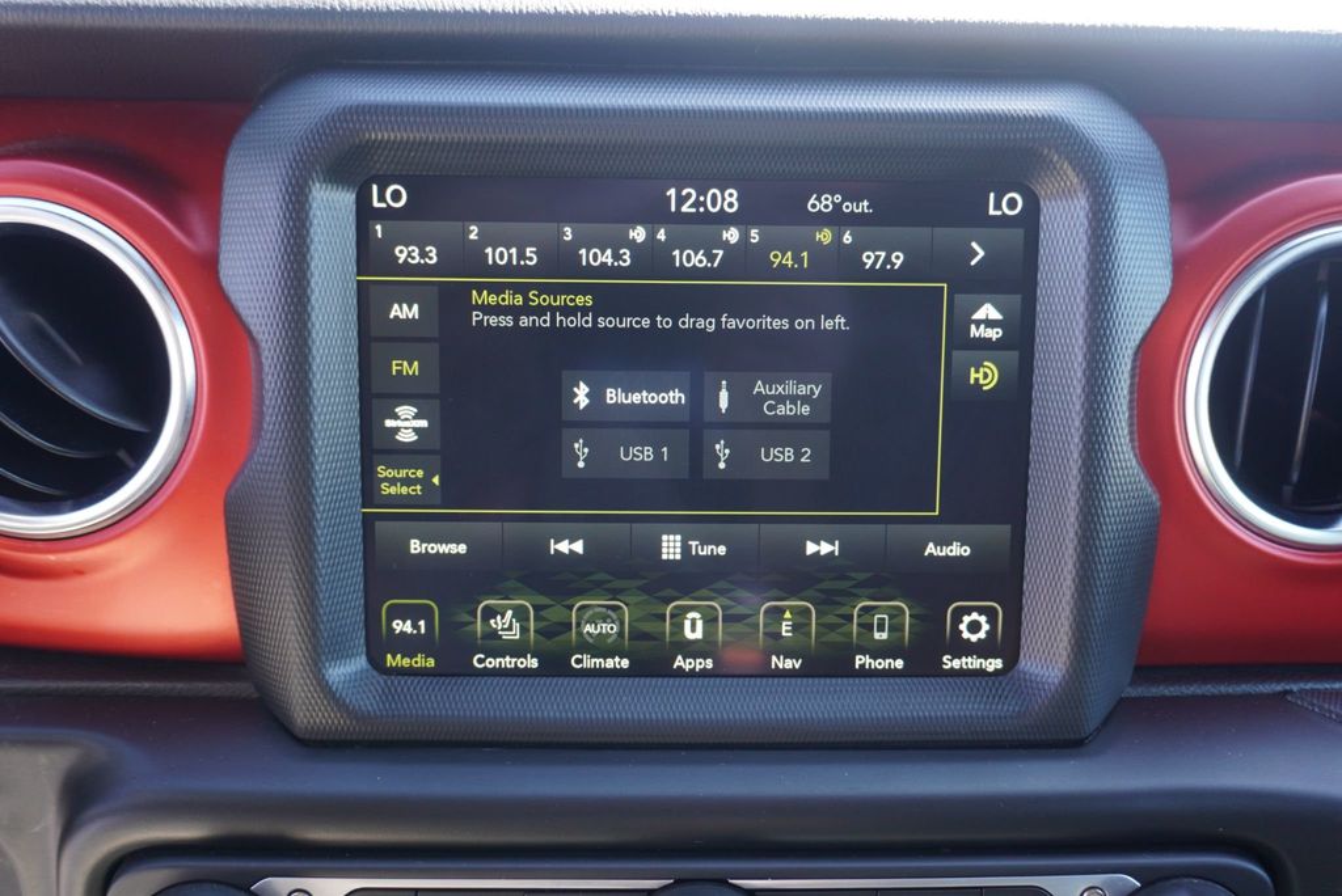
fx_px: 1119
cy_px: 448
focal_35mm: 30
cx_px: 671
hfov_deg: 61.9
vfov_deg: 43.7
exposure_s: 1/60
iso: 400
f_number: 4
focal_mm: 20
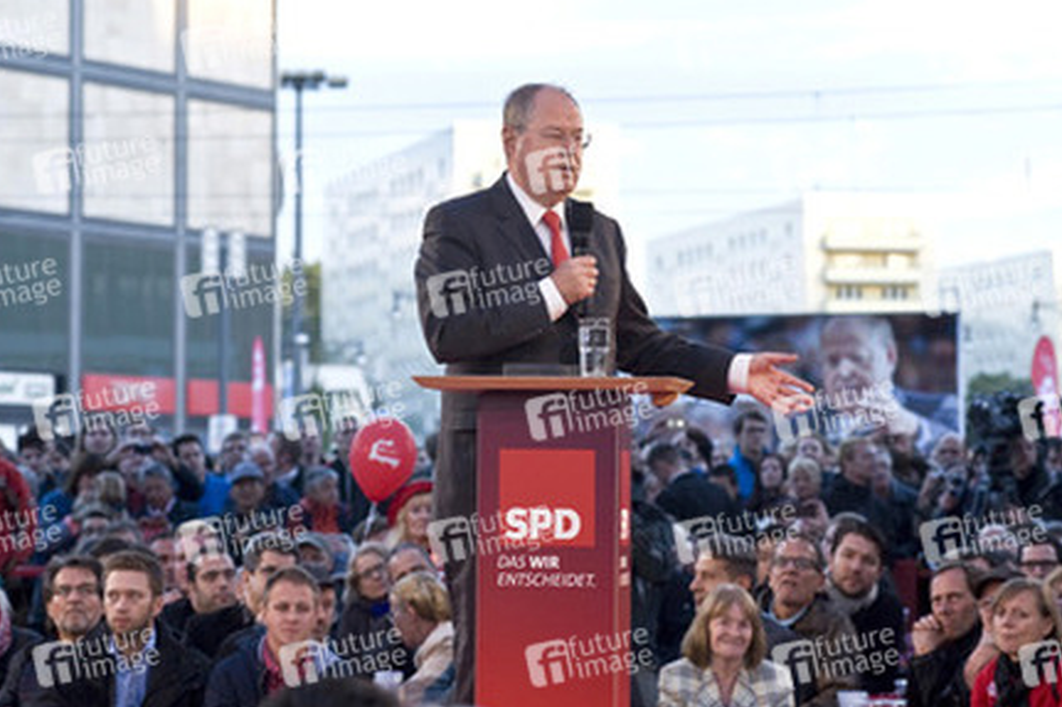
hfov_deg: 17.5
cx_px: 522
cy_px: 350
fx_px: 3450
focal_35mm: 117
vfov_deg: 11.7
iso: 1600
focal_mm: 112
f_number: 7.1
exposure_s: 1/320
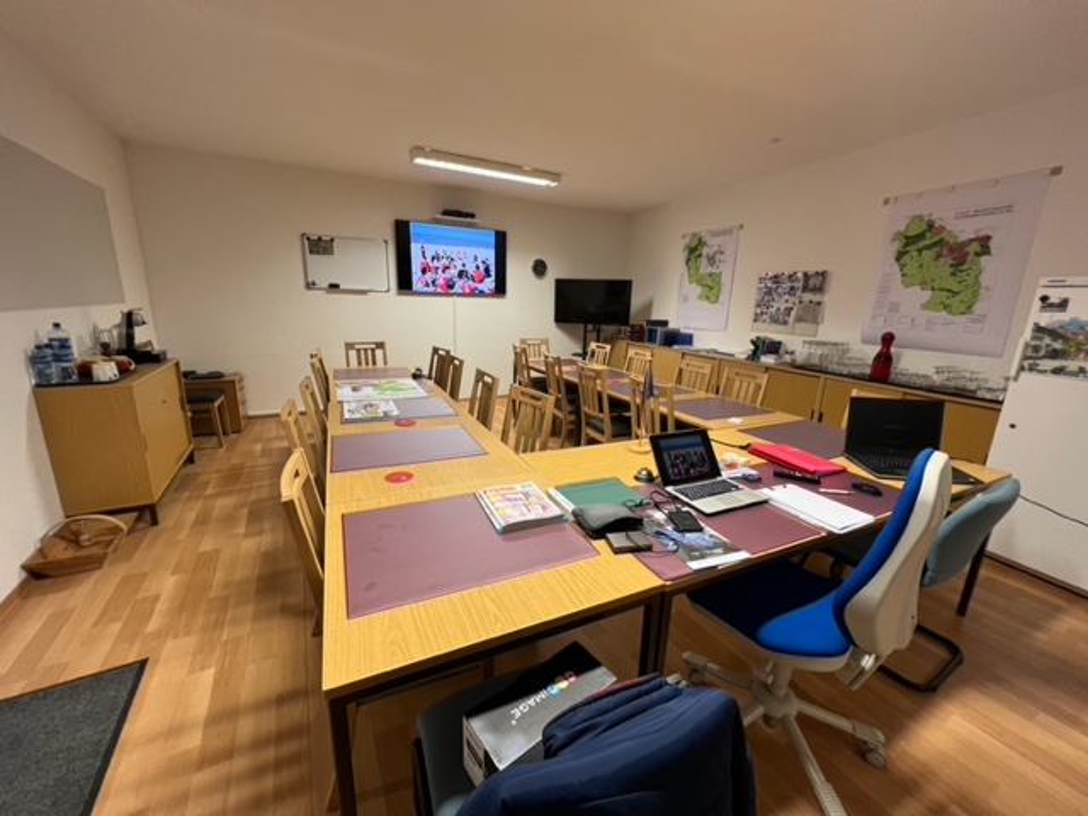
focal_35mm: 13
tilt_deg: -13.7
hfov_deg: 106.2
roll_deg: -2.1
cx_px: 544
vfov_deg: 89.9
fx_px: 409
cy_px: 408
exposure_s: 1/50
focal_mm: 1.57
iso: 125
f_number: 1.8
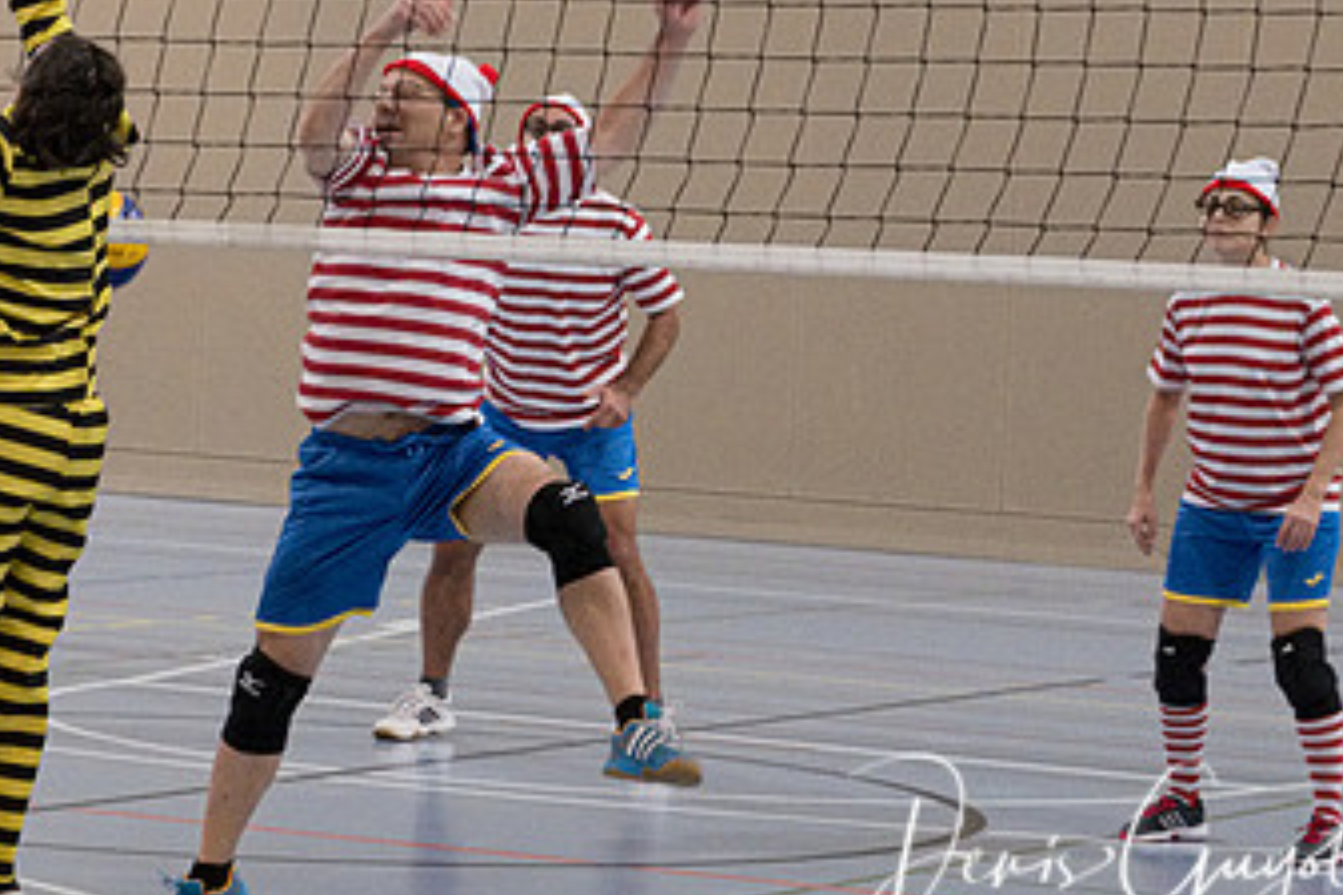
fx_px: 6267
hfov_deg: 12.2
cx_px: 389
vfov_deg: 8.2
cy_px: 186
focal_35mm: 168
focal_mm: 50
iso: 6400
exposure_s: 1/500
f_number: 2.8
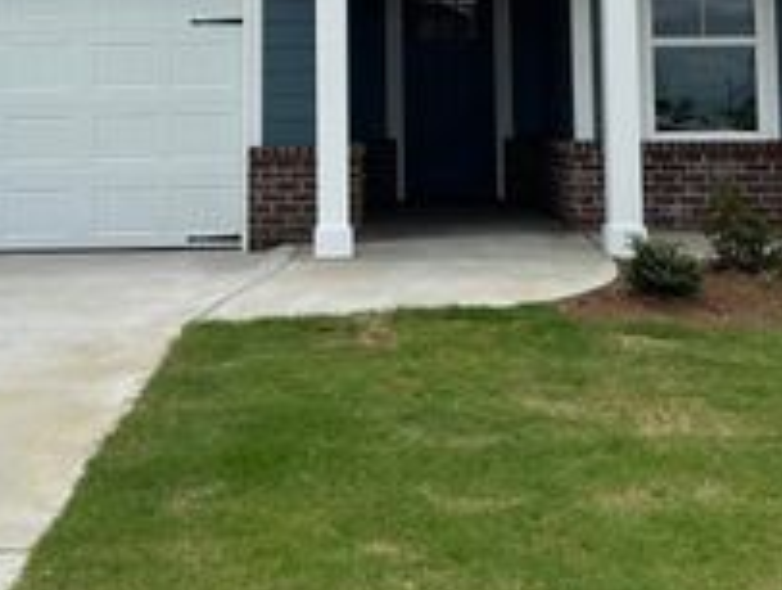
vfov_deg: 23.9
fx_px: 1335
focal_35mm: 59
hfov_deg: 32.6
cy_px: 6
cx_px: 374
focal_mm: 6.86
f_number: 1.78
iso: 80
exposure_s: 1/5263
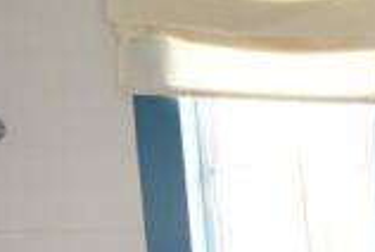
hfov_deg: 27.4
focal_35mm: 62
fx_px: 647
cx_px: 478
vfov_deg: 20.3
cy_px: 322
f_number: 4.5
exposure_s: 1/80
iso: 800
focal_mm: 10
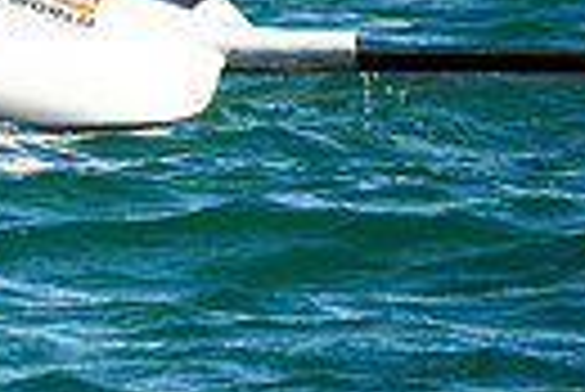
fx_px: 14934
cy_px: -315
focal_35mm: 918
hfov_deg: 2.2
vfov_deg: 1.5
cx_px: -634
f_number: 5
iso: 320
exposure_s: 1/2000
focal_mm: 200
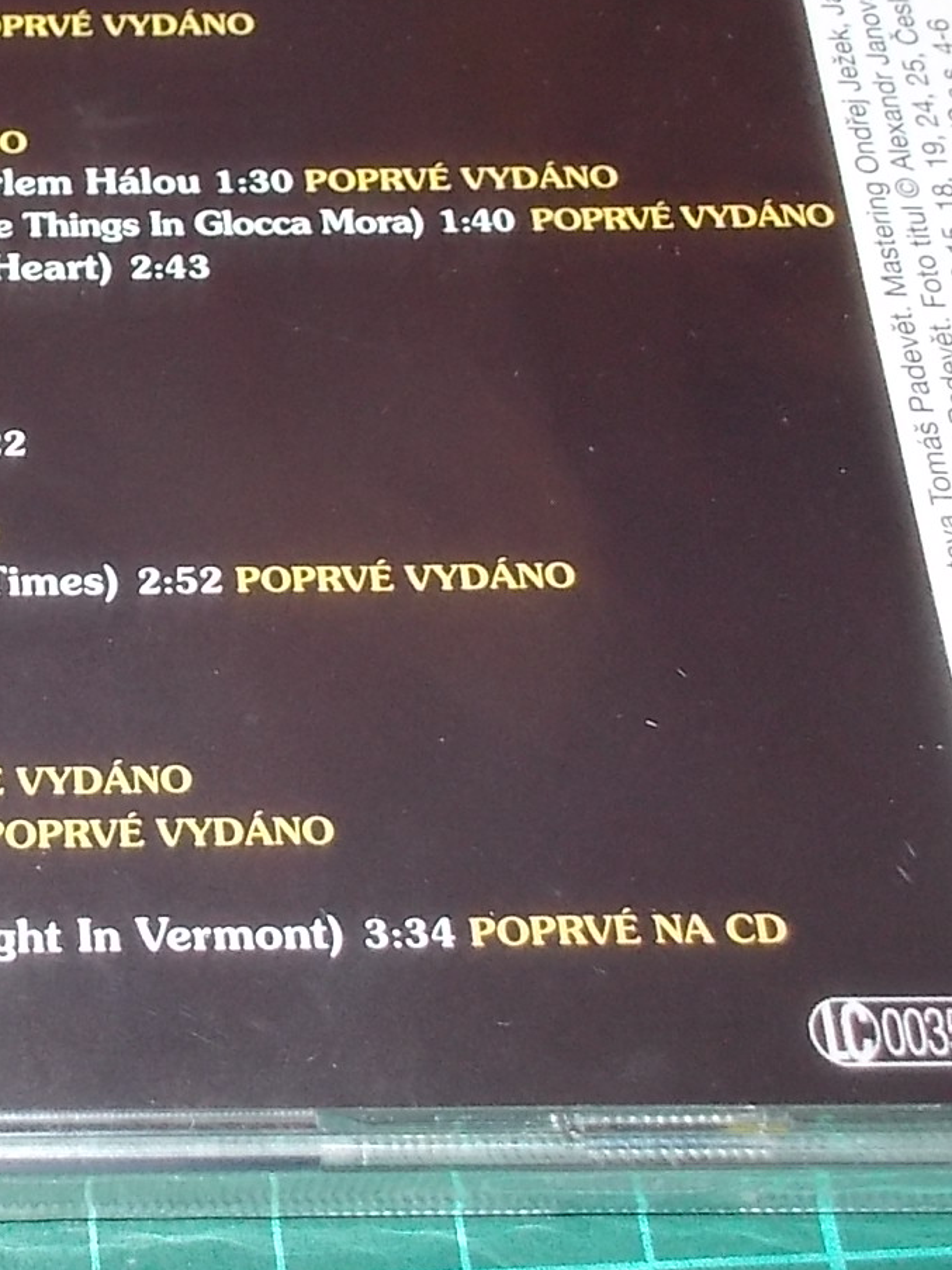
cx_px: -104
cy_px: 413
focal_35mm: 73
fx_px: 2677
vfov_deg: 26.5
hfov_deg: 19.3
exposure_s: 1/30
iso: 200
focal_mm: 4.1
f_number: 3.3
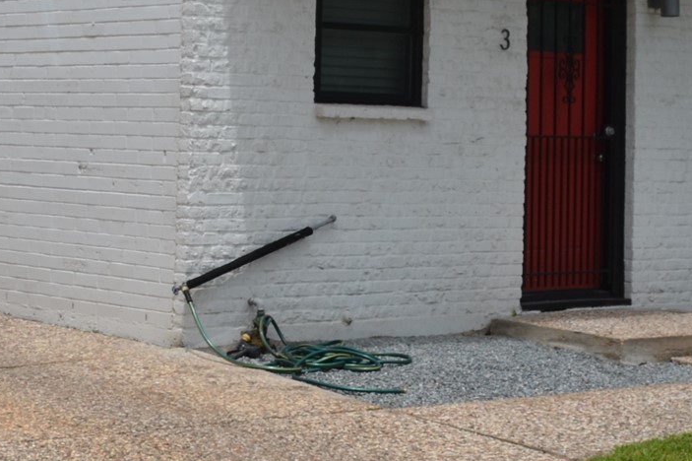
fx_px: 1960
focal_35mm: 102
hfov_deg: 19.9
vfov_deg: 13.2
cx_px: 189
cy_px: 2
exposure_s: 1/250
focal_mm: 22
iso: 100
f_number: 8
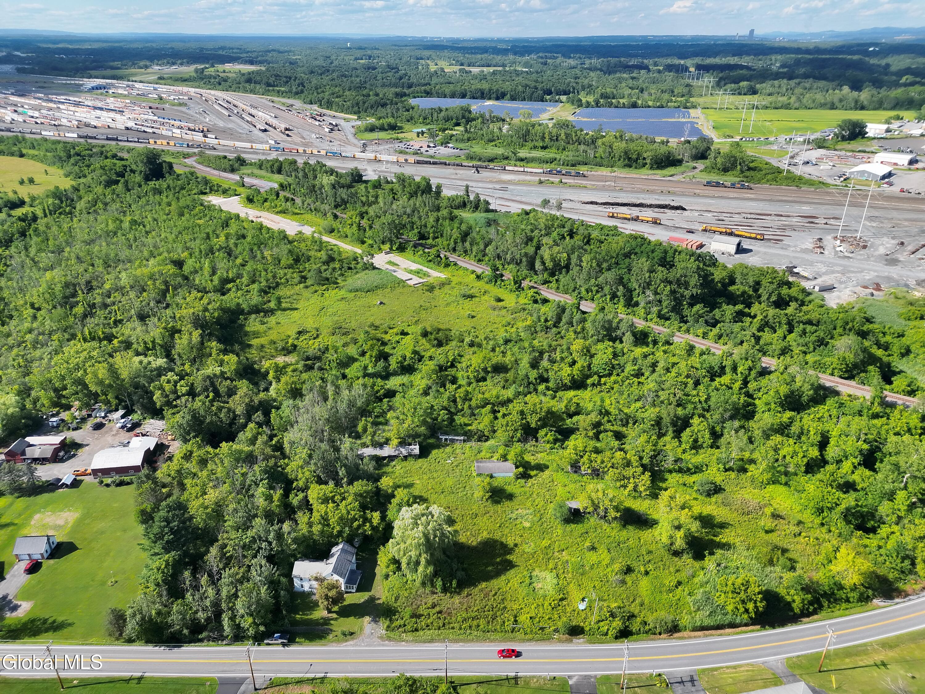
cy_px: 347
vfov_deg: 56.8
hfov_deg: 71.6
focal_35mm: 24
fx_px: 641
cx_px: 462
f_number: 1.7
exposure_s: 1/3200
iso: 180
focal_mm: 6.72
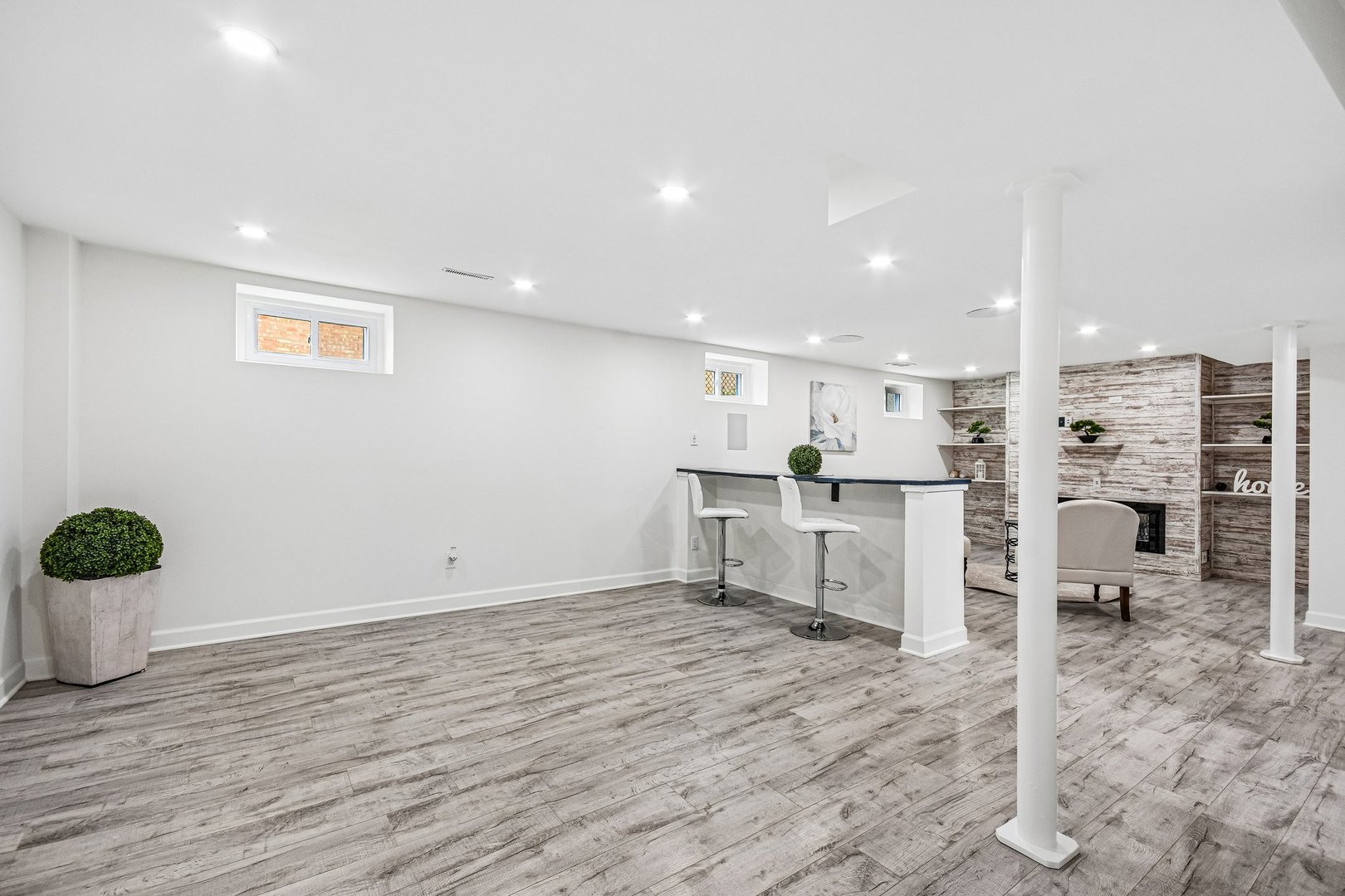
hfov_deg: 100.4
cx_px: 672
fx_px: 560
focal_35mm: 15
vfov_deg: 77.3
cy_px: 448
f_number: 8
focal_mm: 10
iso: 400
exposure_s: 1/30
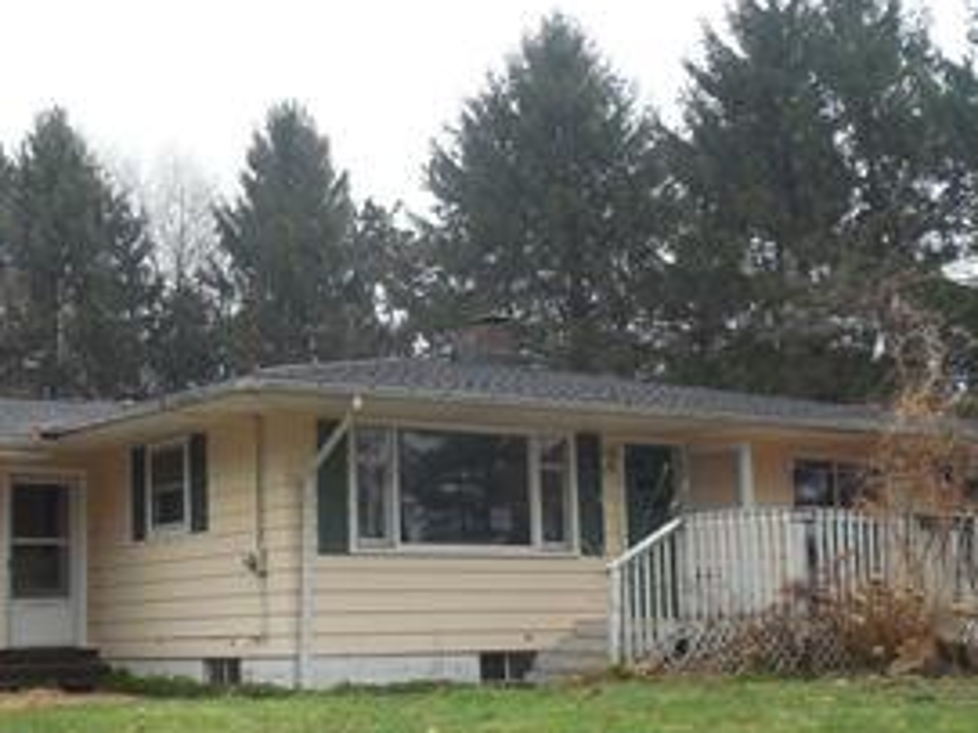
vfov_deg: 24.8
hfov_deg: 32.4
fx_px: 1666
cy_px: 386
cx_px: 318
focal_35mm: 59
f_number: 3.3
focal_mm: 4.5
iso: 125
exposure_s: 1/640
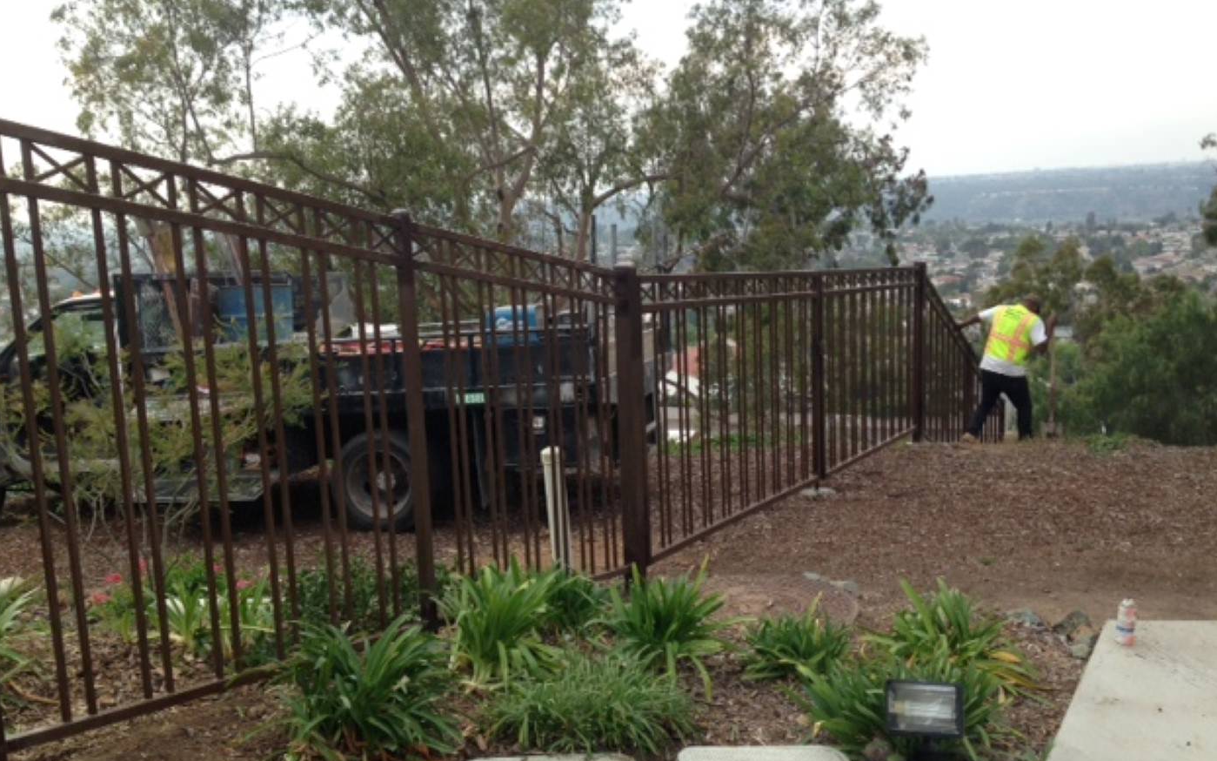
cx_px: 621
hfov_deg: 54.0
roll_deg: +2.4
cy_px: 400
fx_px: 1194
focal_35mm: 36
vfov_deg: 35.3
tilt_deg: -10.9
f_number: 2.4
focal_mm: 4.12
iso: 50
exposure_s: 1/213
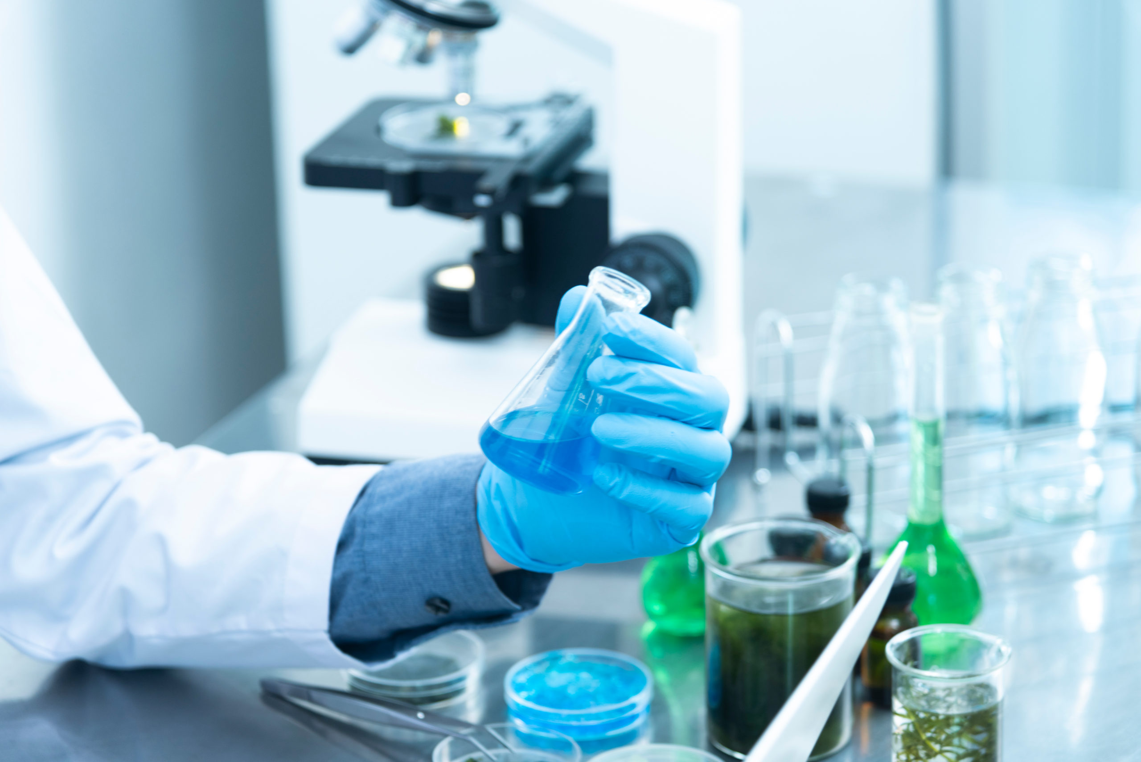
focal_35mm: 120
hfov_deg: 17.1
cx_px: 570
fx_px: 3805
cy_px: 381
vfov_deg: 11.4
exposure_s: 1/50
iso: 100
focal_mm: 120
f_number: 4
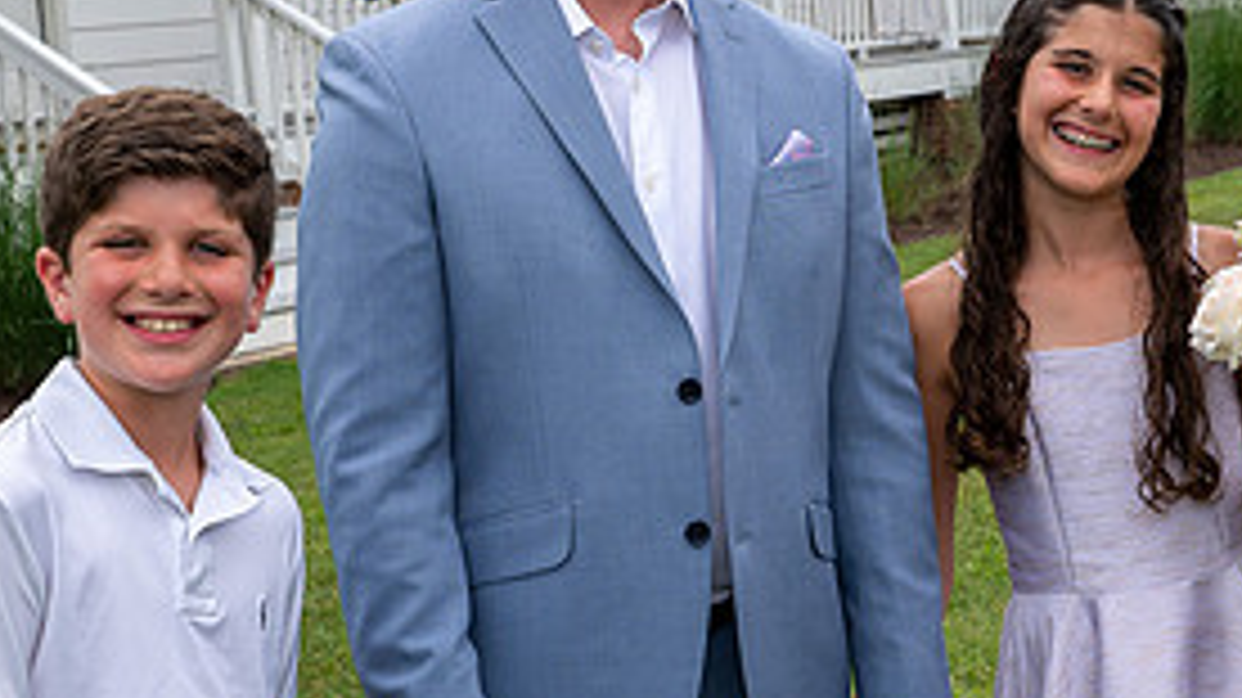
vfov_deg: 12.7
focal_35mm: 95
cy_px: 375
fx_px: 3127
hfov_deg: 22.4
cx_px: 849
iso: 110
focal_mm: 32.5
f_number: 7.1
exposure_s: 1/250
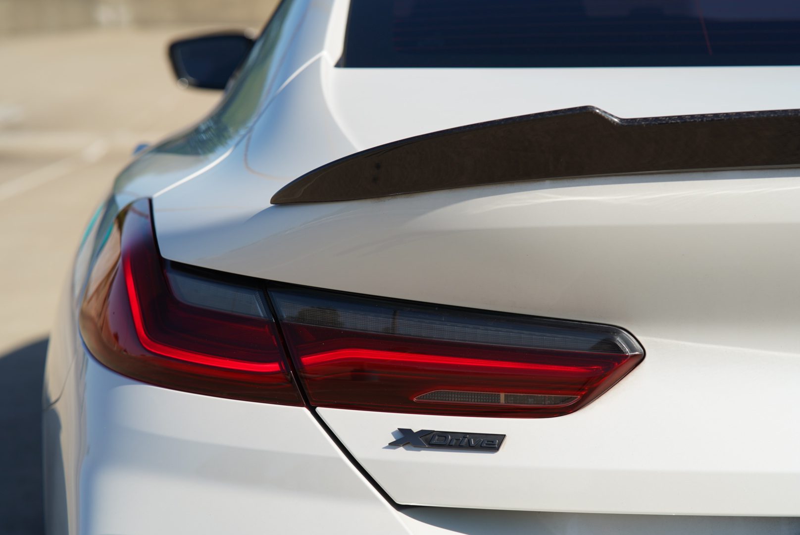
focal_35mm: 85
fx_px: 1890
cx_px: 400
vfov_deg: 16.1
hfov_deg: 23.9
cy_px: 268
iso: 100
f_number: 4.5
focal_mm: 85
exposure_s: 1/500
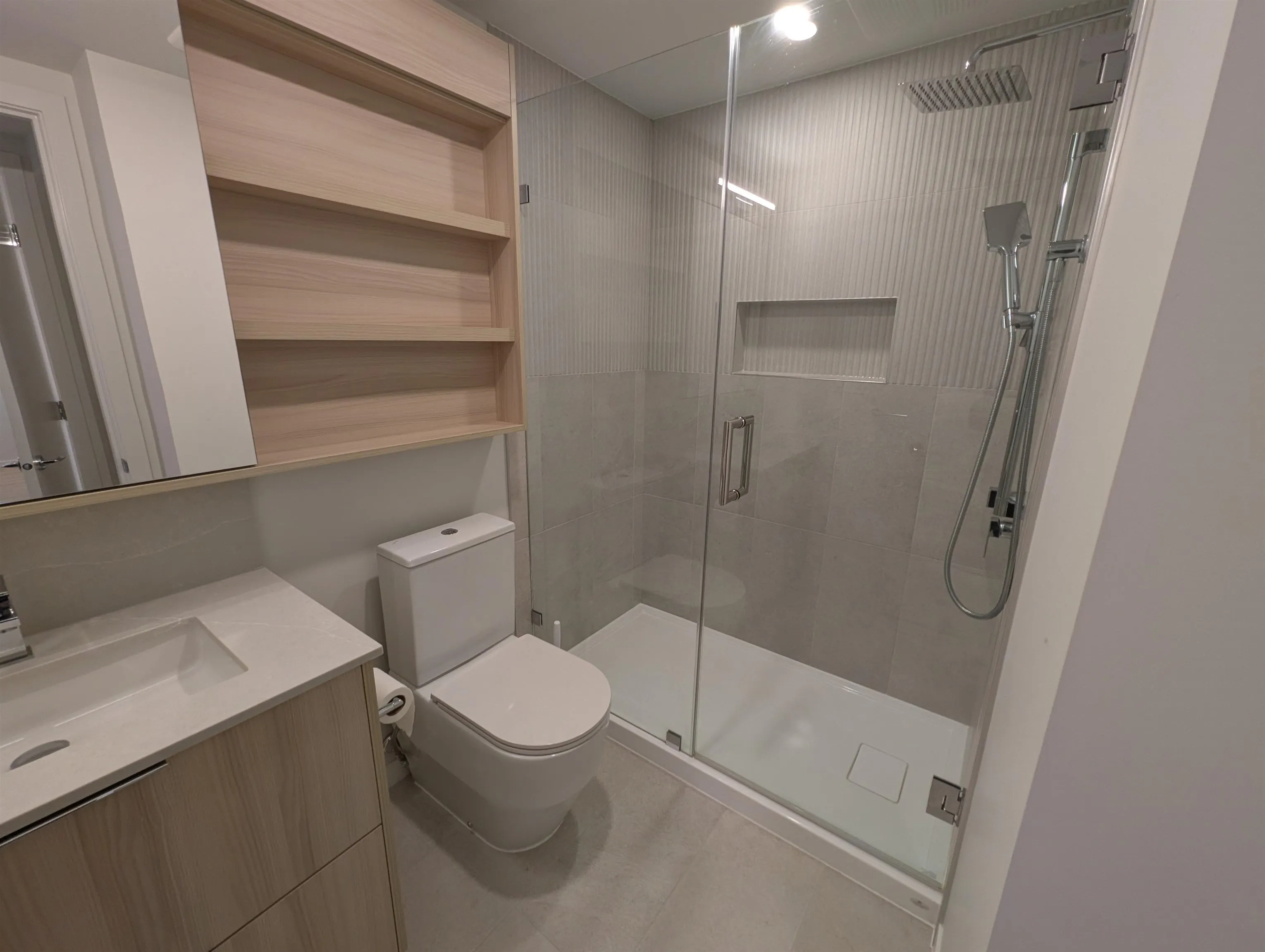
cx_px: 632
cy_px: 476
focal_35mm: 13
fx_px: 476
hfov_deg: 106.1
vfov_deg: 90.1
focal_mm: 1.95
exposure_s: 1/24
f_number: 2.2
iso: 56
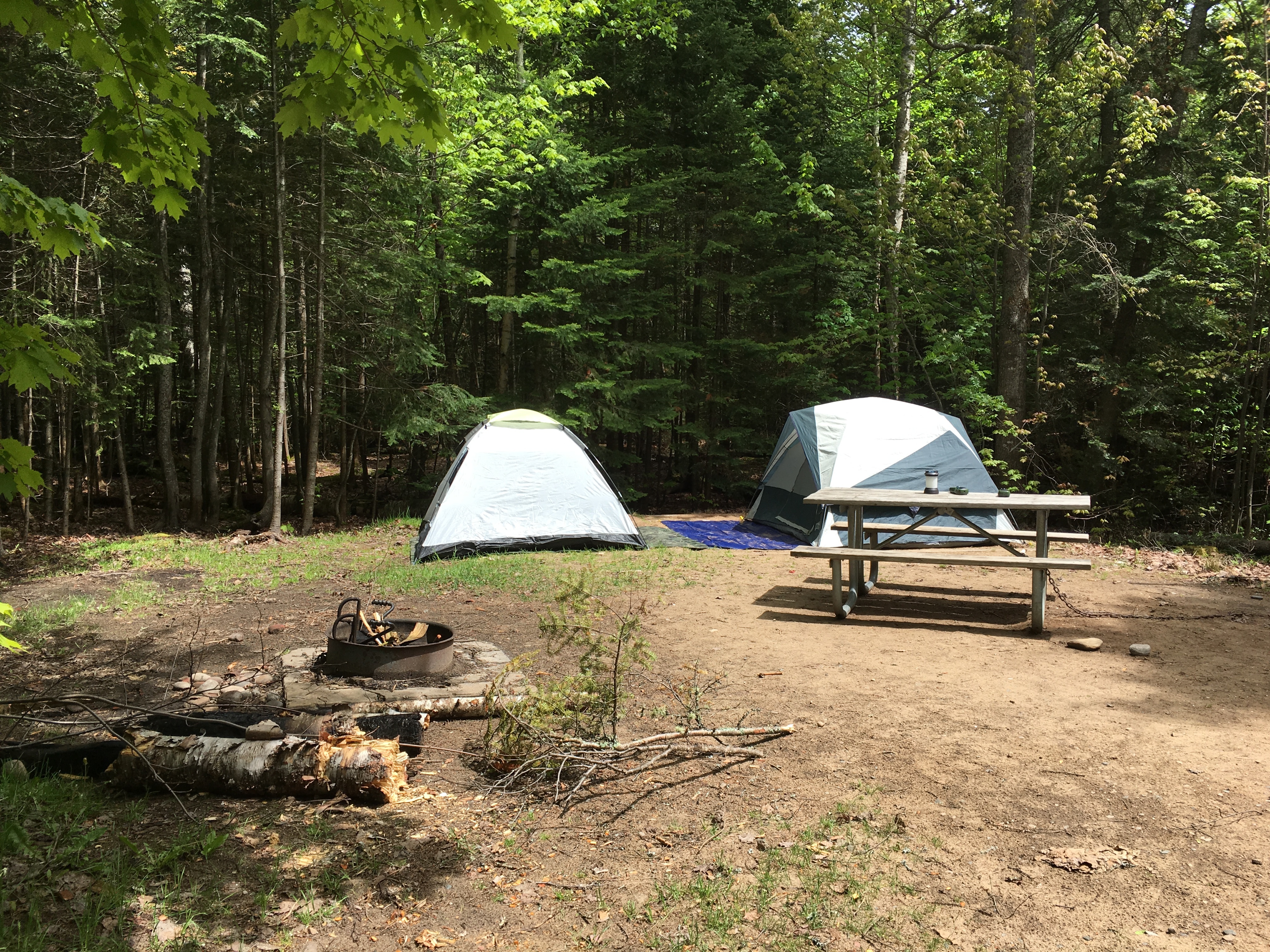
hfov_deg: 61.7
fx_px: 1064
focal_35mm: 29
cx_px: 635
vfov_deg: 48.2
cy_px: 476
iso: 25
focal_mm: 4.15
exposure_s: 1/810
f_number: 2.2
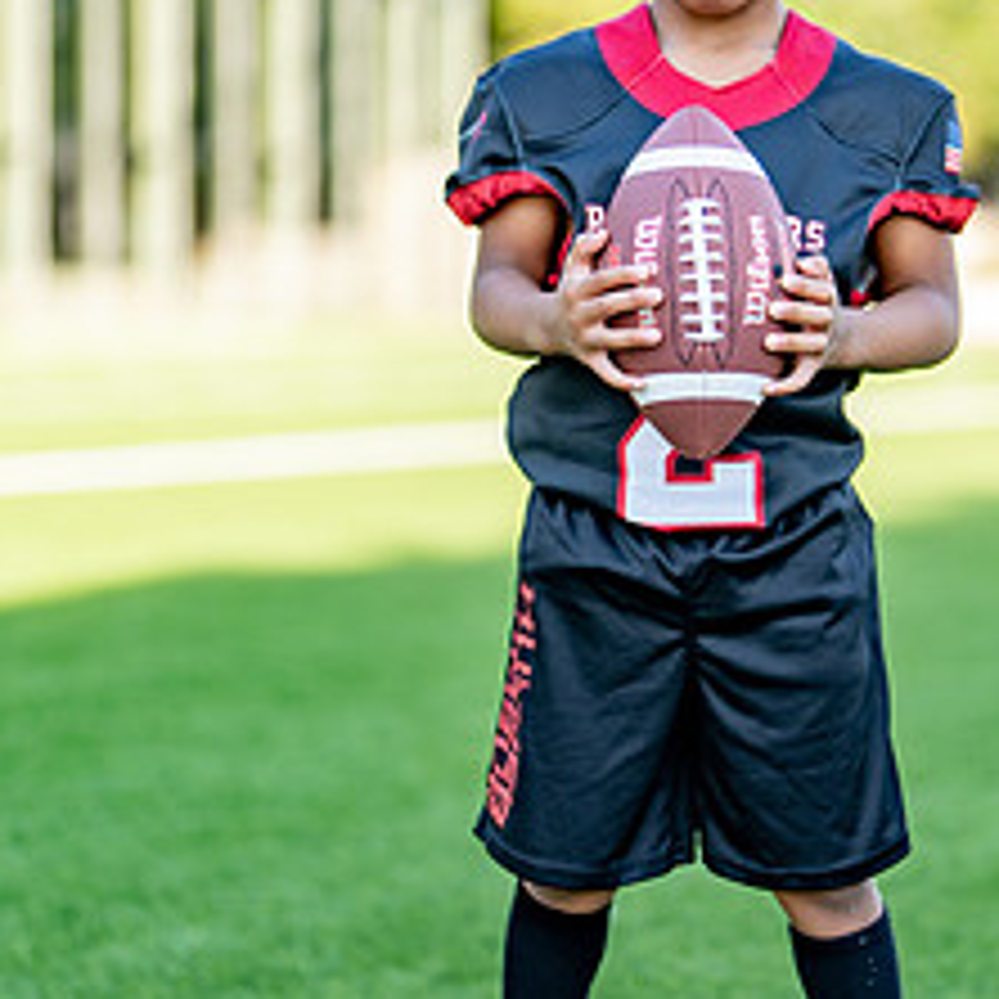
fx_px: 3885
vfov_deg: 14.6
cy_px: 405
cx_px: 688
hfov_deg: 14.6
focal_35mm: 119
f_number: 1.2
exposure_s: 1/1250
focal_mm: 50
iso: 100
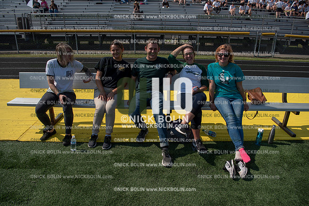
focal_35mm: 24
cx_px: 154
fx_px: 206
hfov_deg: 73.7
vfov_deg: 53.2
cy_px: 103
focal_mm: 24
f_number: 5.6
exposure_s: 1/1600
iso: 200
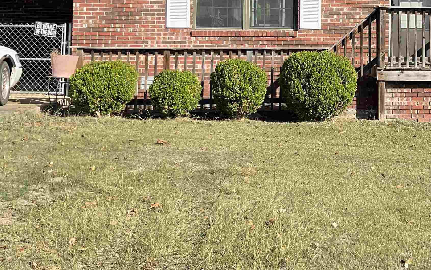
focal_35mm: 56
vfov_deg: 22.4
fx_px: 658
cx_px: 380
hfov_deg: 34.4
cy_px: 7
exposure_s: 1/792
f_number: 1.8
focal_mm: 3
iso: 16
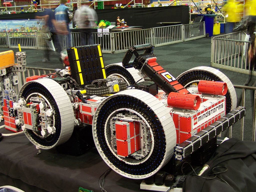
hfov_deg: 37.5
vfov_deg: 28.6
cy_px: 96
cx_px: 128
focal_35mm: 51
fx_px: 377
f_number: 3
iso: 80
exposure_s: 1/2
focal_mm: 8.5
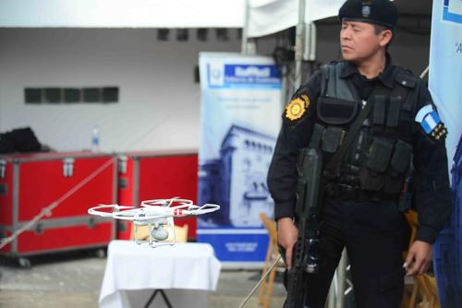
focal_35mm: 112
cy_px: 154
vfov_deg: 12.2
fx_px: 1438
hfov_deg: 18.3
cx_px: 231
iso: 640
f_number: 2.8
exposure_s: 1/4000
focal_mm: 112
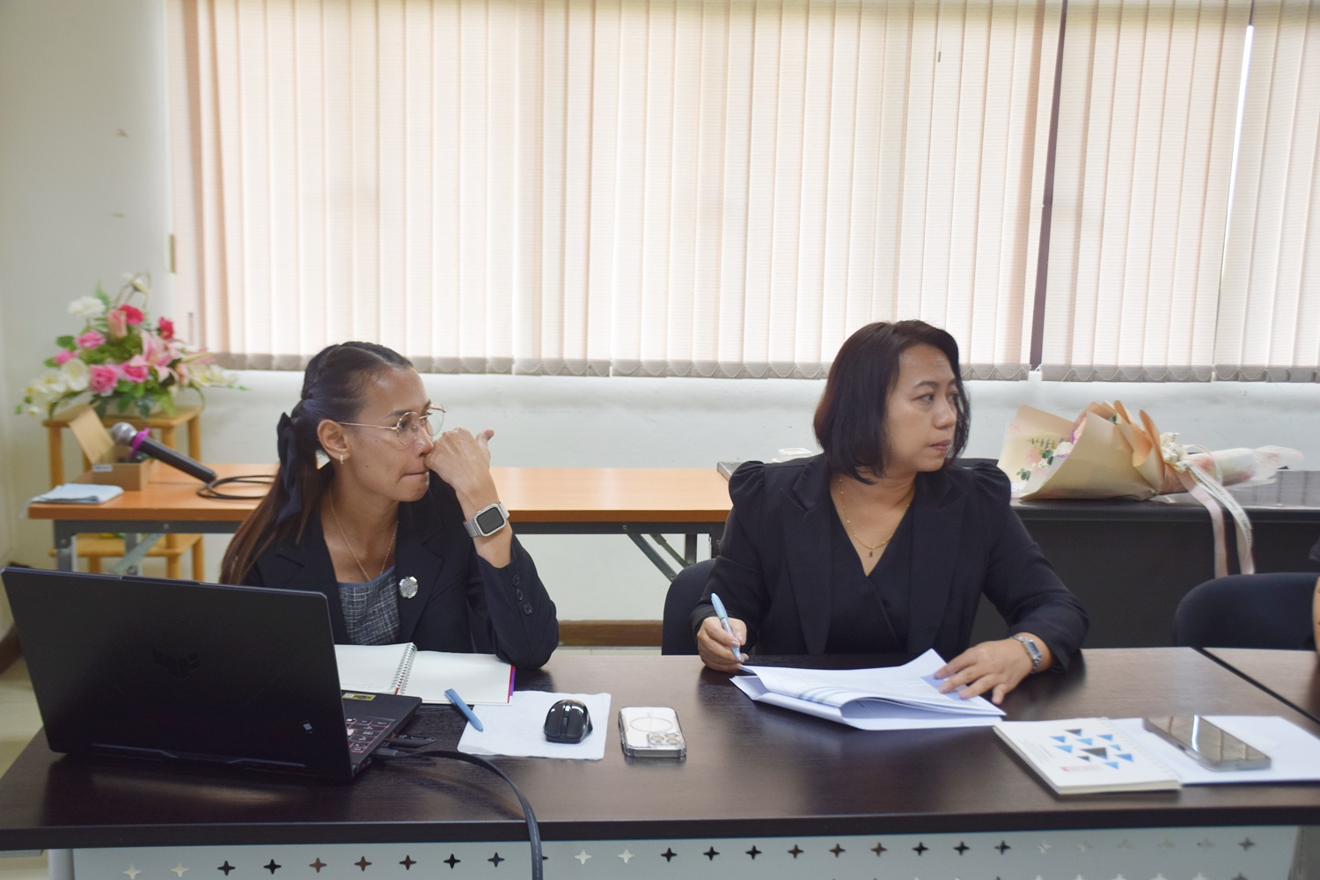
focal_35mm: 40
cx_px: 660
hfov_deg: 47.9
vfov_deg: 33.0
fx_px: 1485
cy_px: 440
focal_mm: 27
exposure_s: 1/60
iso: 400
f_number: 4
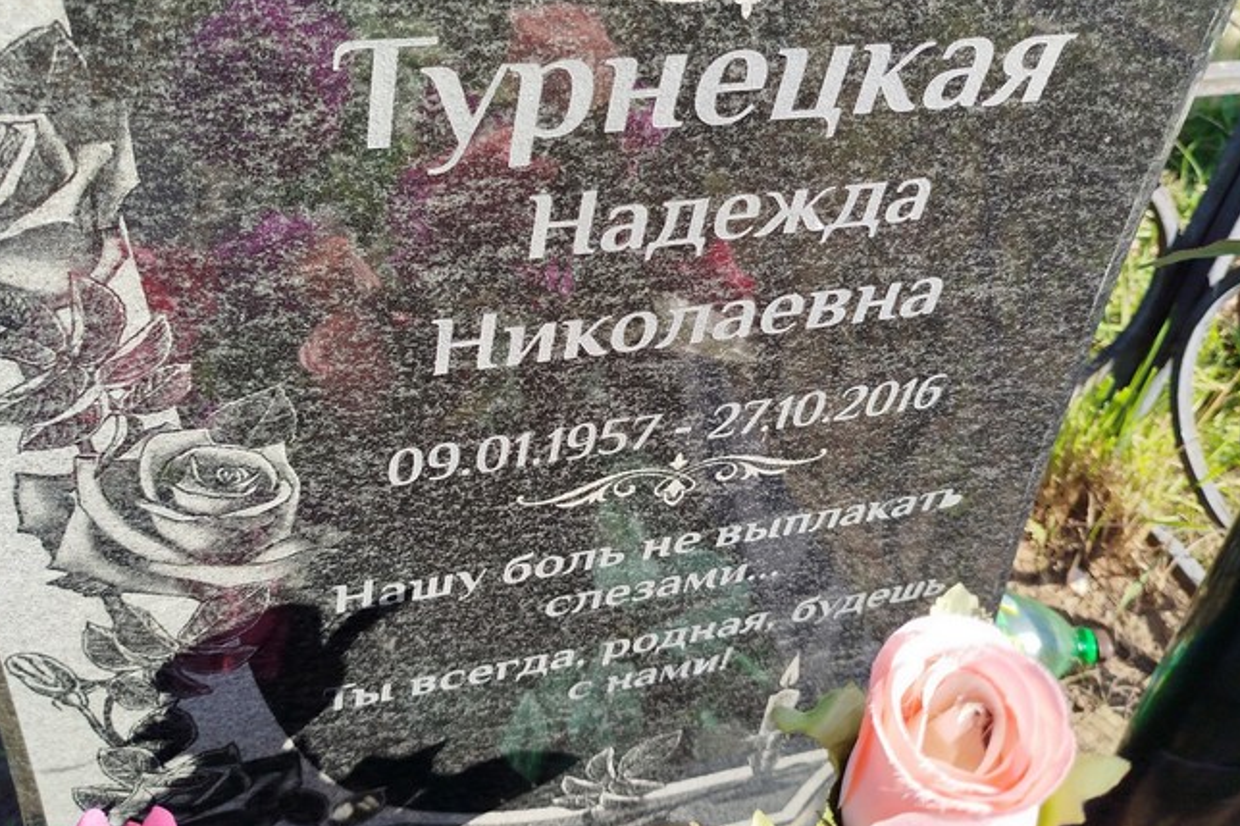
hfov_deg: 60.3
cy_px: 341
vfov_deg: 42.2
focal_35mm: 31
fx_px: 1067
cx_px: 593
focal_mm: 5.31
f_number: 1.7
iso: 50
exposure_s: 1/572
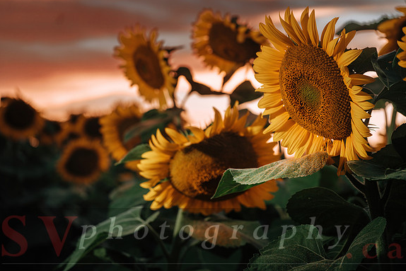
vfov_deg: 16.5
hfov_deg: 24.5
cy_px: 118
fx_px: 936
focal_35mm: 83
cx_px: 204
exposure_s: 1/40
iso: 250
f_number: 5.6
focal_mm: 100
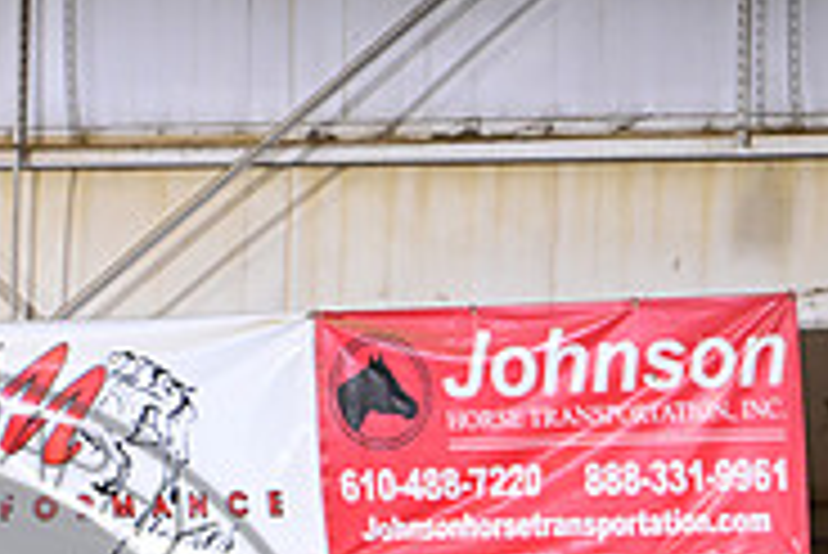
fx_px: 14524
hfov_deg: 3.3
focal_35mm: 631
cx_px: -153
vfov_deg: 2.2
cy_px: 863
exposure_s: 1/200
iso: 2000
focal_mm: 200
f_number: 4
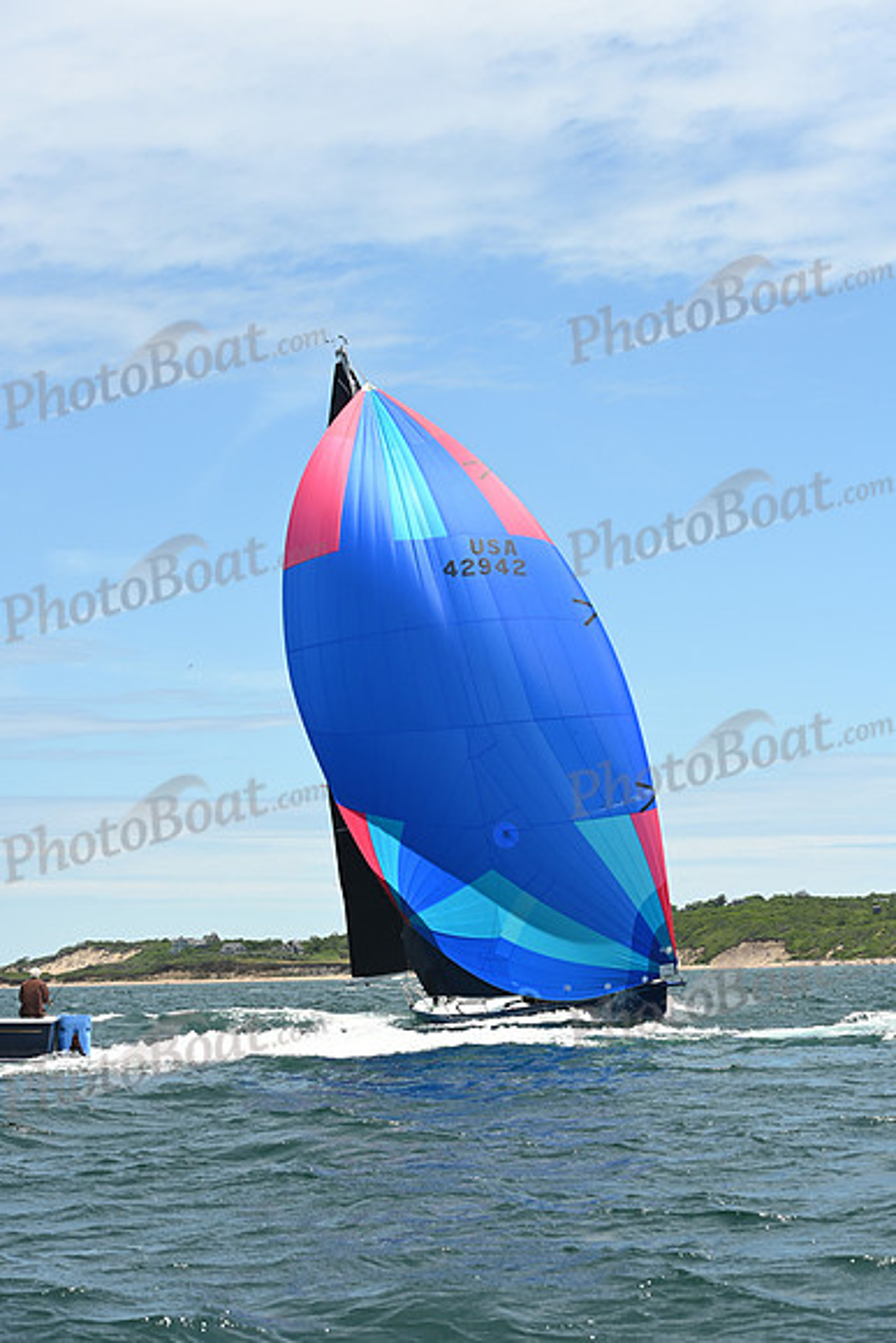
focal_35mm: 78
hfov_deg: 17.5
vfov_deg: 26.0
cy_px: 672
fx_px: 2910
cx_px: 448
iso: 320
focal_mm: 78
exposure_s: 1/1000
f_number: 7.1
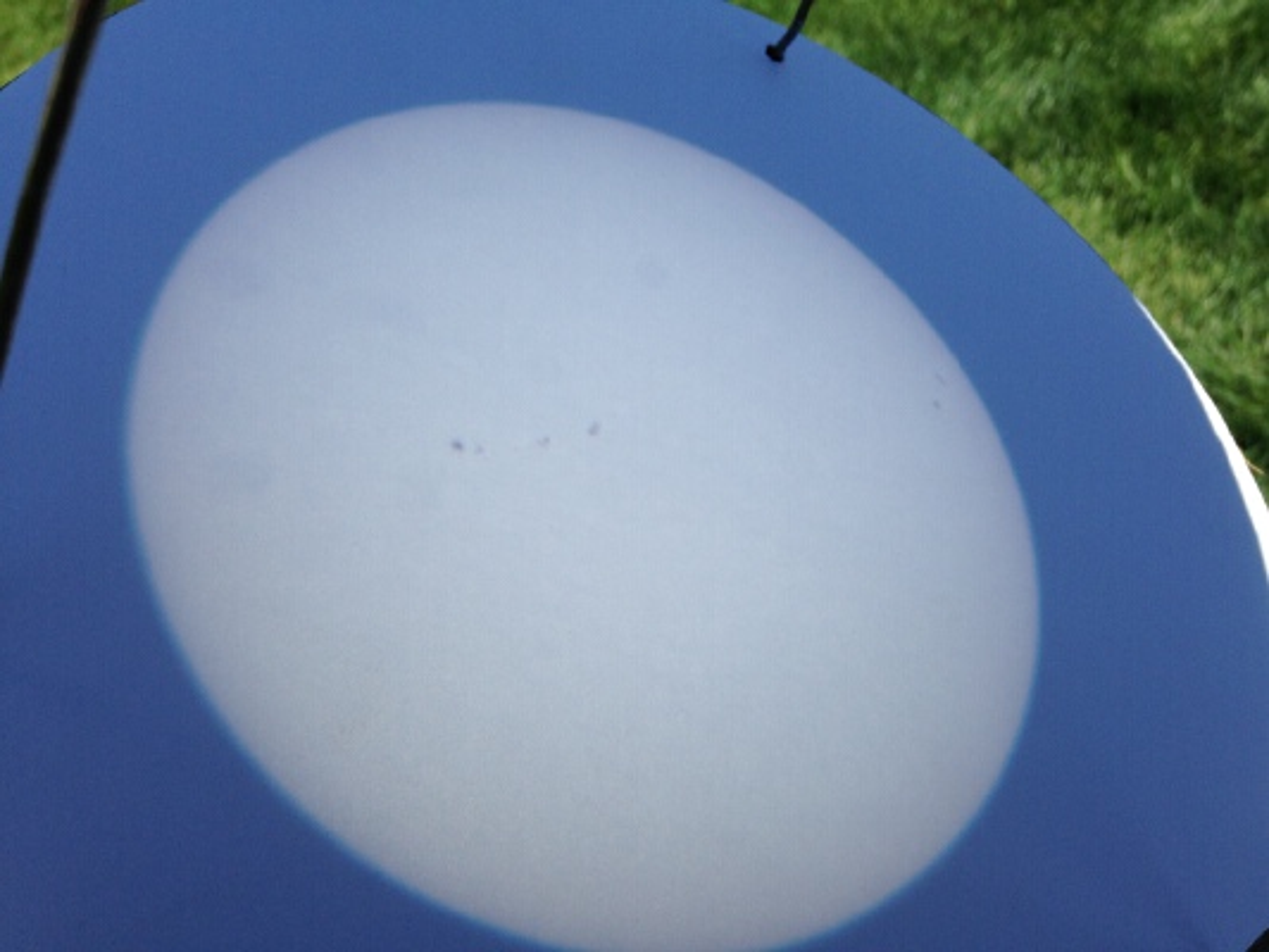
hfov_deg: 55.3
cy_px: 476
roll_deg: +6.4
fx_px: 1210
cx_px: 634
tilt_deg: -41.7
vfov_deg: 43.0
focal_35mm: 33
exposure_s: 1/1869
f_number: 2.4
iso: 50
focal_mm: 4.12
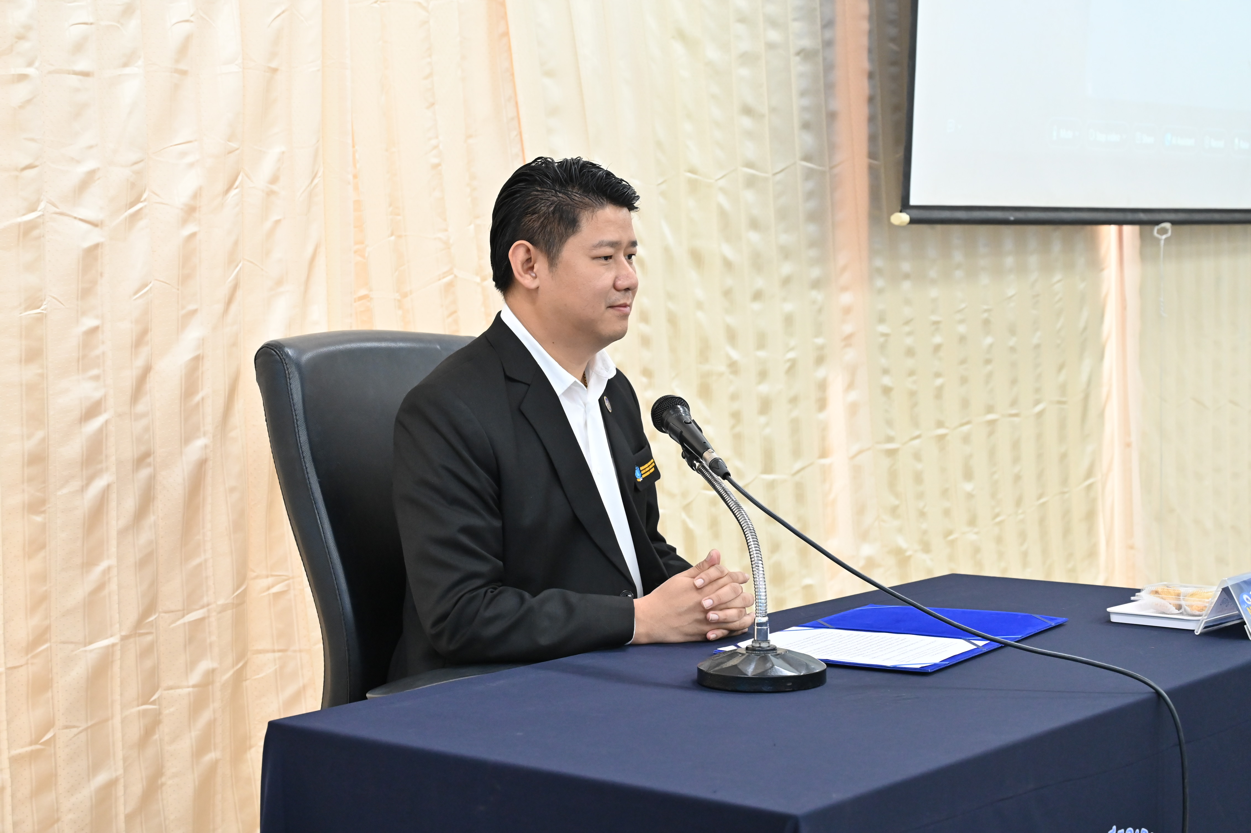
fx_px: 2084
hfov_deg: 33.4
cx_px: 626
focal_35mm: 60
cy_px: 416
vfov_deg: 22.6
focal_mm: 60
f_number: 5.6
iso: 3200
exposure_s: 1/50
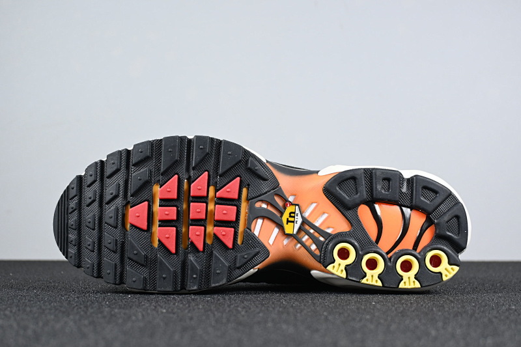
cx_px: 260
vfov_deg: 24.4
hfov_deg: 35.9
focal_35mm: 56
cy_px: 174
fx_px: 803
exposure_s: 1/125
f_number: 5.3
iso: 800
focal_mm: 37
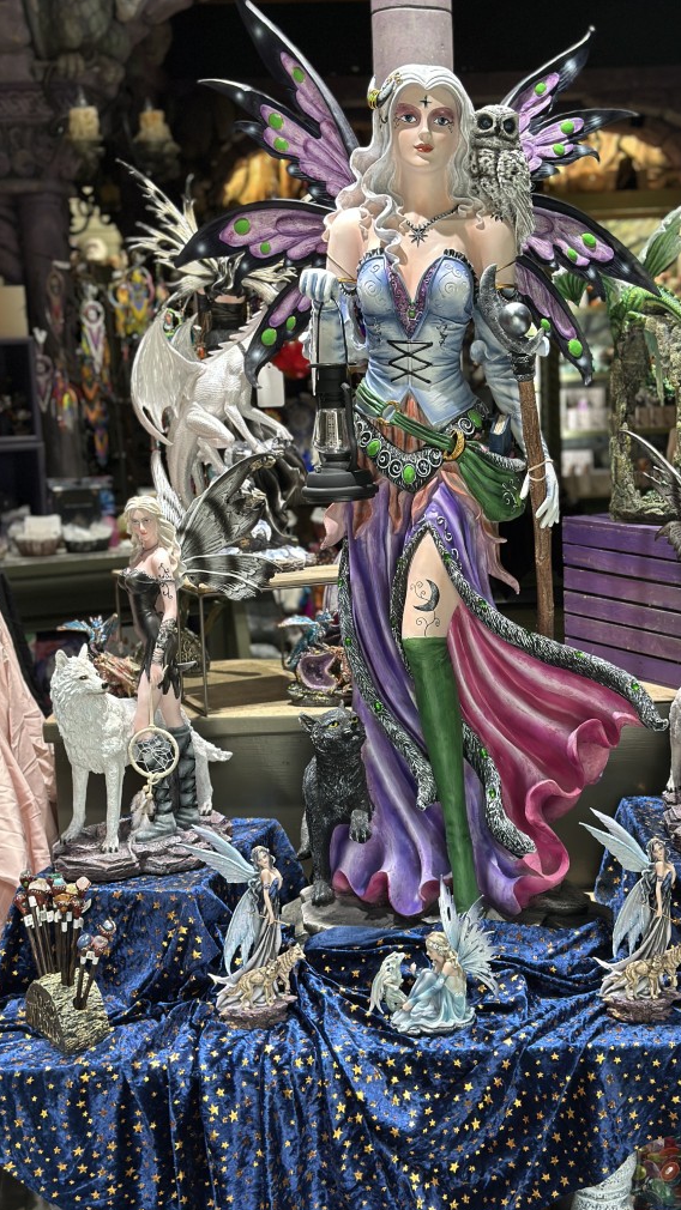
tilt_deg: -6.6
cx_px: 453
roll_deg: +0.8
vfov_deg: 39.2
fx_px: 1702
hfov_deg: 22.5
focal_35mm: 53
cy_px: 612
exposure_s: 1/60
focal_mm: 6.86
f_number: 1.78
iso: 80
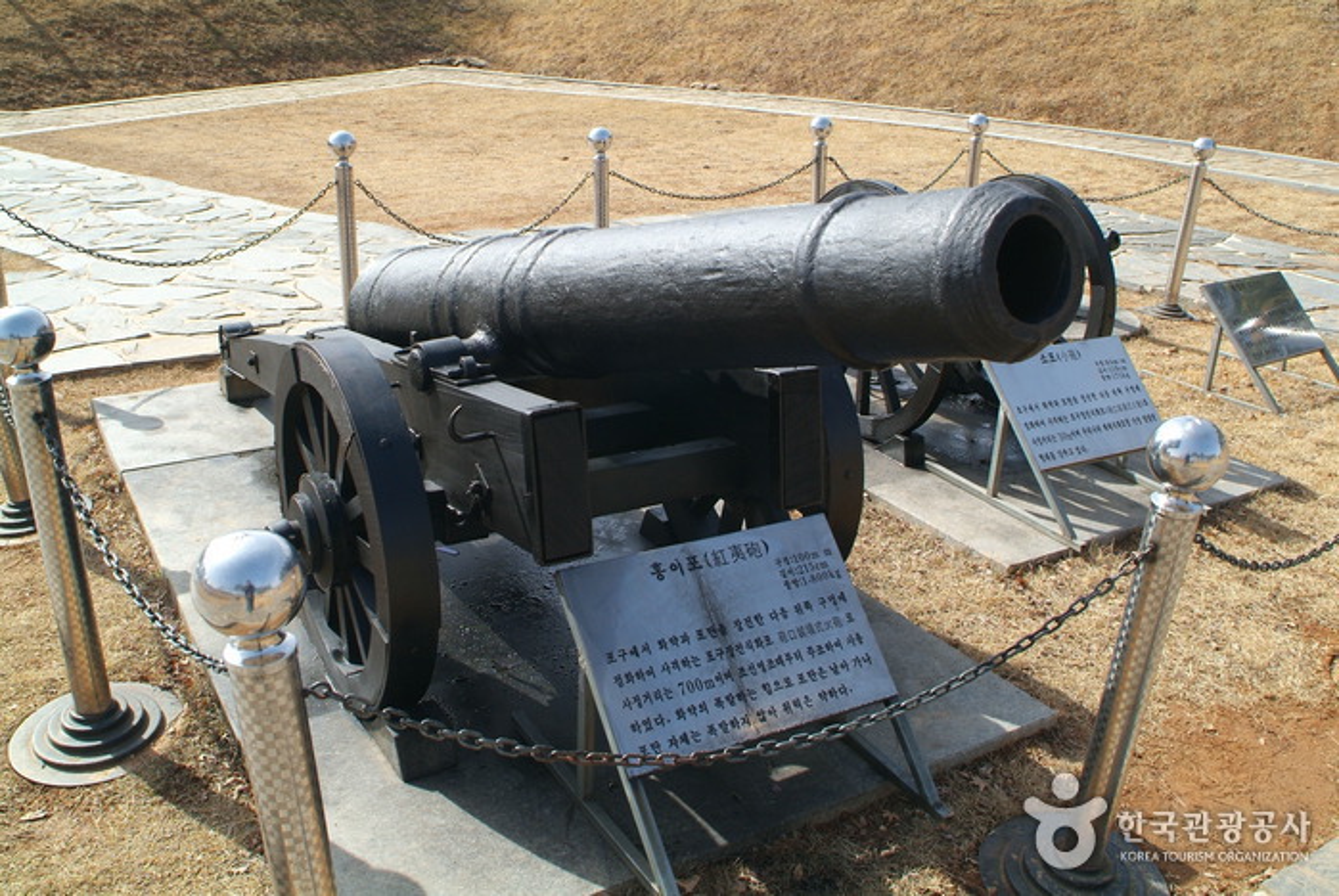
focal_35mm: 30
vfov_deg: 43.7
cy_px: 448
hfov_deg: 61.9
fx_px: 1117
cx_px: 670
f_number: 9.5
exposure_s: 1/350
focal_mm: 20
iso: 400
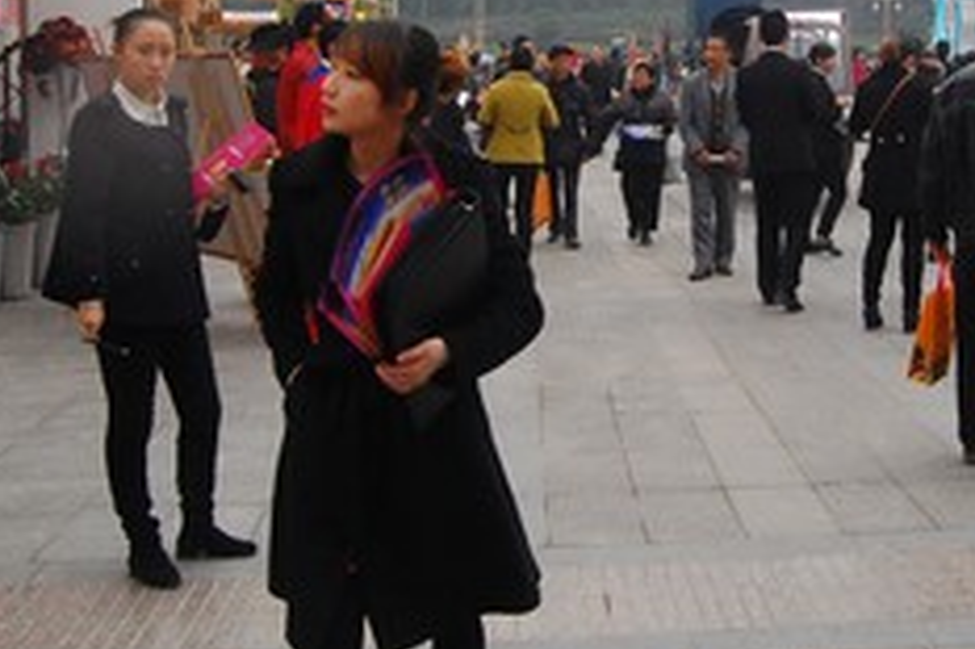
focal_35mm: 58
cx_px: 753
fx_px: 1570
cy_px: 67
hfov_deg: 33.7
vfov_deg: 22.8
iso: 800
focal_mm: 18
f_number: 7.1
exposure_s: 1/160
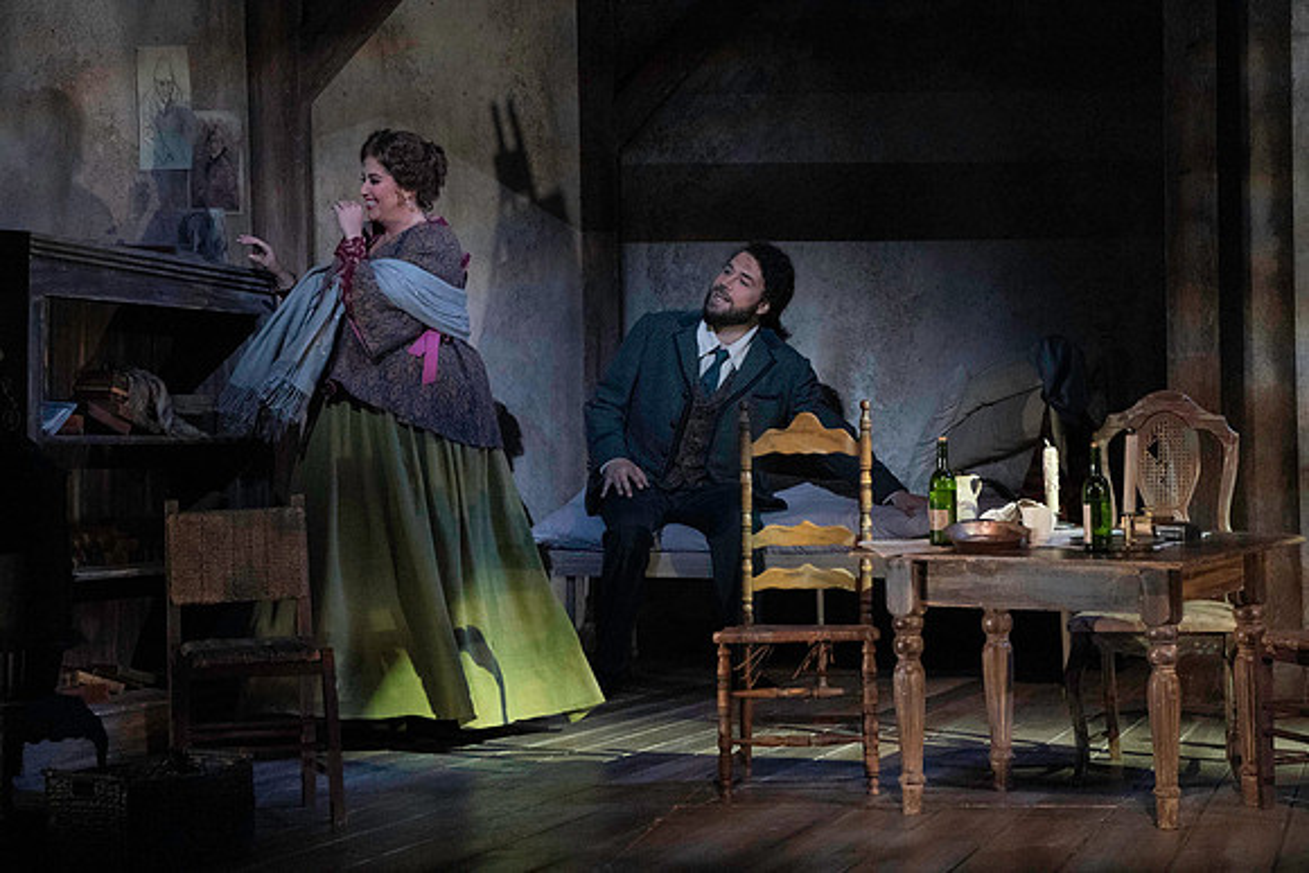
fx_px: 12547
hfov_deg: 6.0
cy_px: 436
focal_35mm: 345
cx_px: 654
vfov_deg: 4.0
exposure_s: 1/320
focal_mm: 345
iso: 16000
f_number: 10
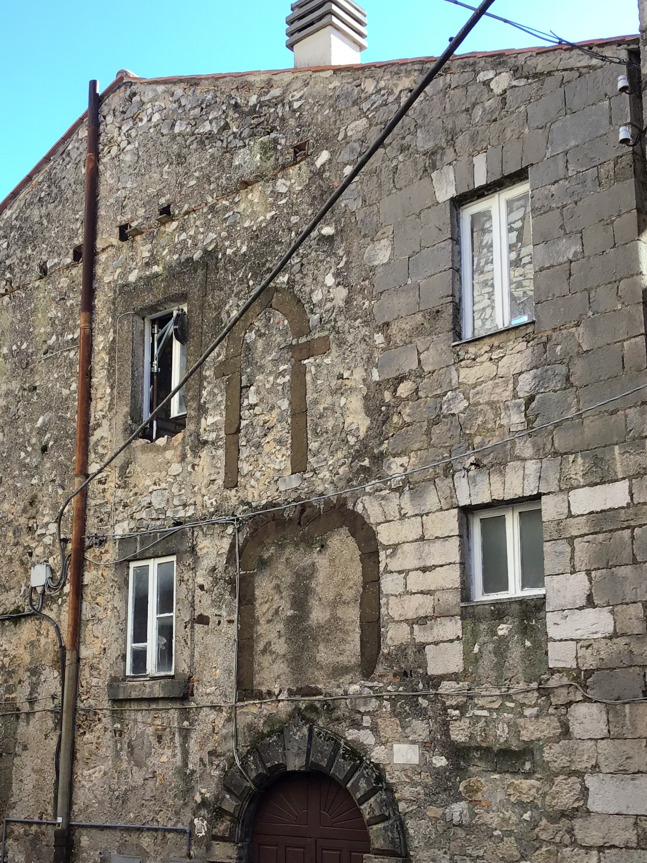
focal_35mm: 45
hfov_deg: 32.0
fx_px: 1121
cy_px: 547
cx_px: 228
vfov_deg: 41.7
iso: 25
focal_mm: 3.3
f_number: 2.4
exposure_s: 1/269
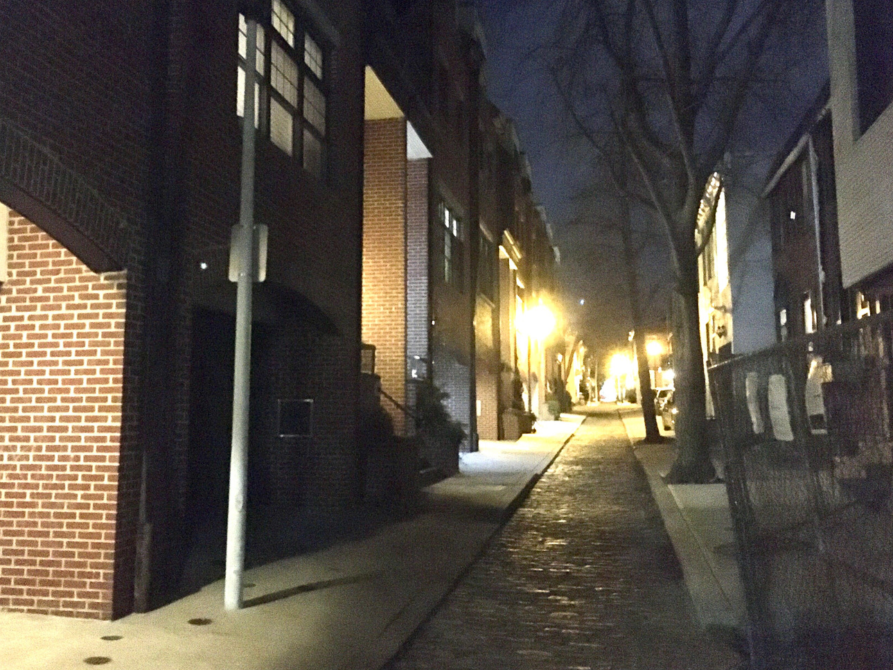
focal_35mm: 36
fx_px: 929
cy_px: 300
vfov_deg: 39.6
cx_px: 371
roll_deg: +0.7
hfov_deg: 51.1
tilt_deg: +6.9
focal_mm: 4.15
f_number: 2.2
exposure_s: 1/15
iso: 2000
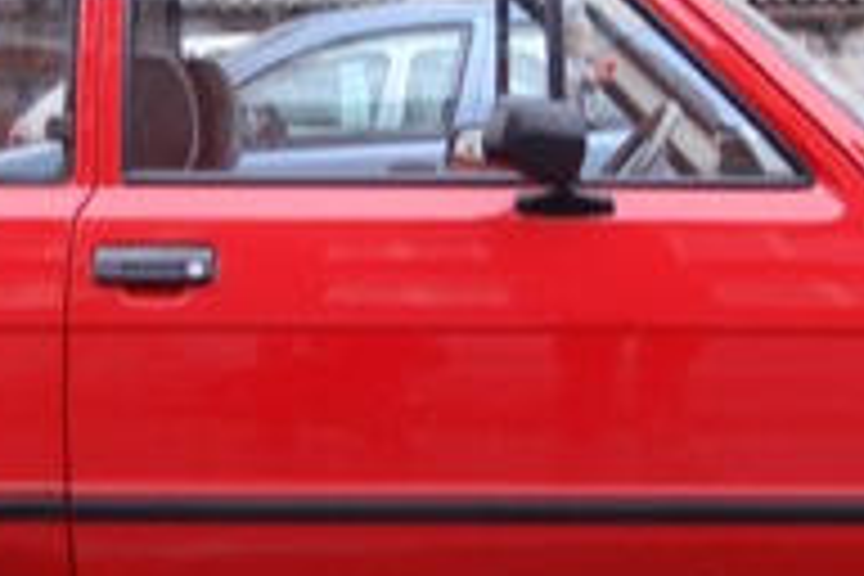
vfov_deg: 11.4
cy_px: 115
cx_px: 364
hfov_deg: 17.1
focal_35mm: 120
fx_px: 2880
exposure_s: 1/60
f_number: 4
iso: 400
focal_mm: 24
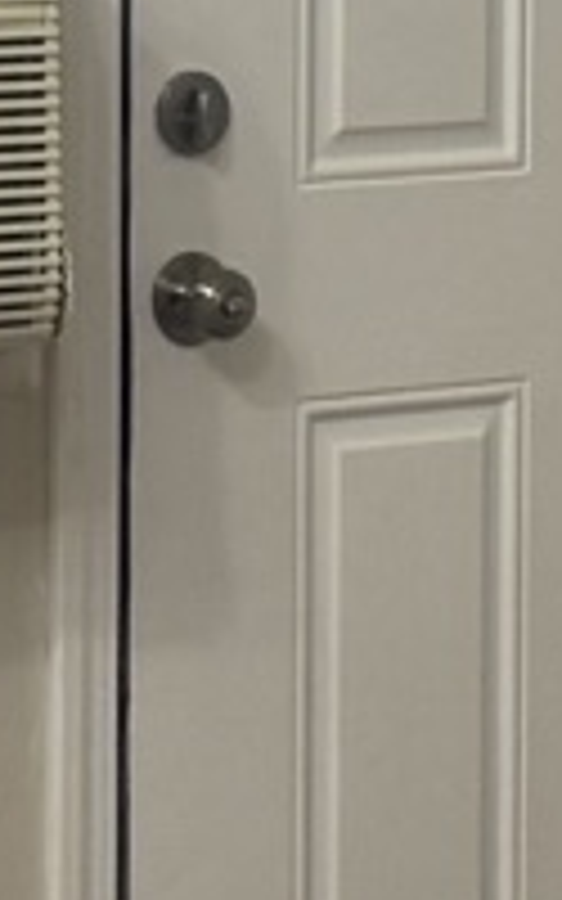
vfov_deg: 8.2
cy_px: 162
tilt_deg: -5.4
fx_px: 6225
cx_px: 477
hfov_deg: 5.2
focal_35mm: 254
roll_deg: -0.5
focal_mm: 6.76
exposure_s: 1/120
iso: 100
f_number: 1.78
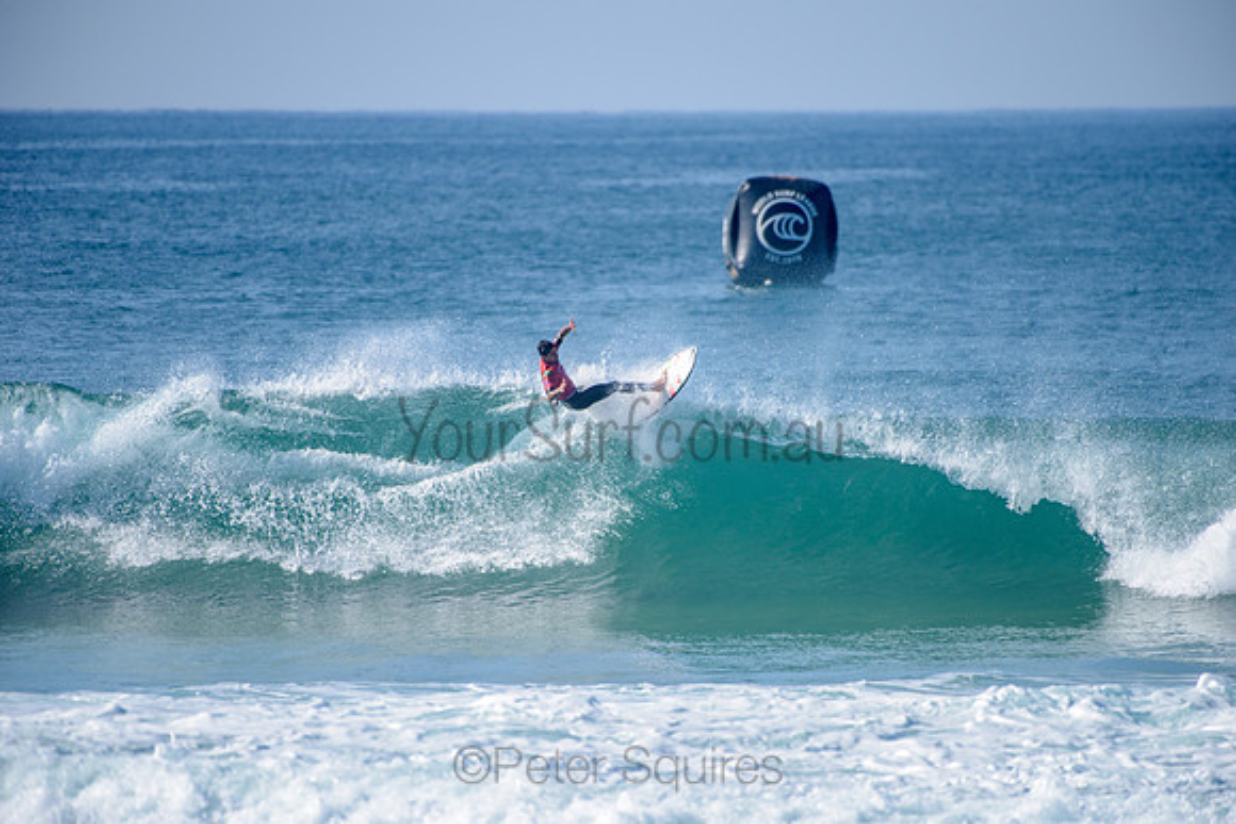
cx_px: 618
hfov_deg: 4.1
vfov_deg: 2.8
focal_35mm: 500
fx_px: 17170
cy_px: 412
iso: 200
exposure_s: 1/2500
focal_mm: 500
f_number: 5.6
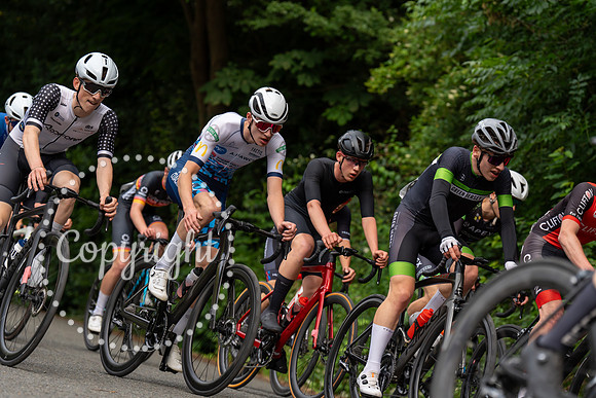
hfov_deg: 16.1
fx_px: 2103
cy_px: 199
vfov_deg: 10.8
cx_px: 298
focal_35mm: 127
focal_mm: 127
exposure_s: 1/800
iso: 400
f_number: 3.5
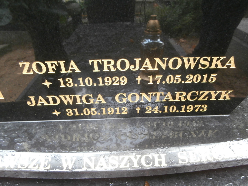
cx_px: 123
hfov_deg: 69.4
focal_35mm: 25
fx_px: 179
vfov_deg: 54.9
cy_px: 91
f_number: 3
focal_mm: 4.2
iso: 200
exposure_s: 1/6
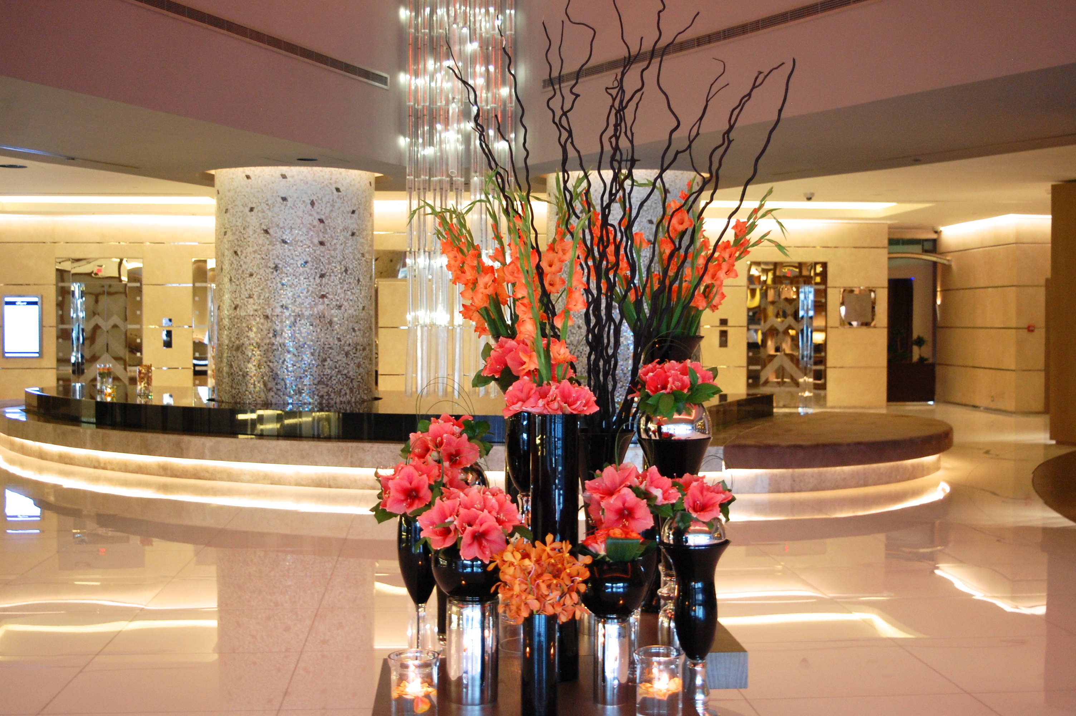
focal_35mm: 45
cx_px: 538
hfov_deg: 43.6
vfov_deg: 29.8
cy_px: 358
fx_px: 1344
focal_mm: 30
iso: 800
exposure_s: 1/15
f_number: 4.5
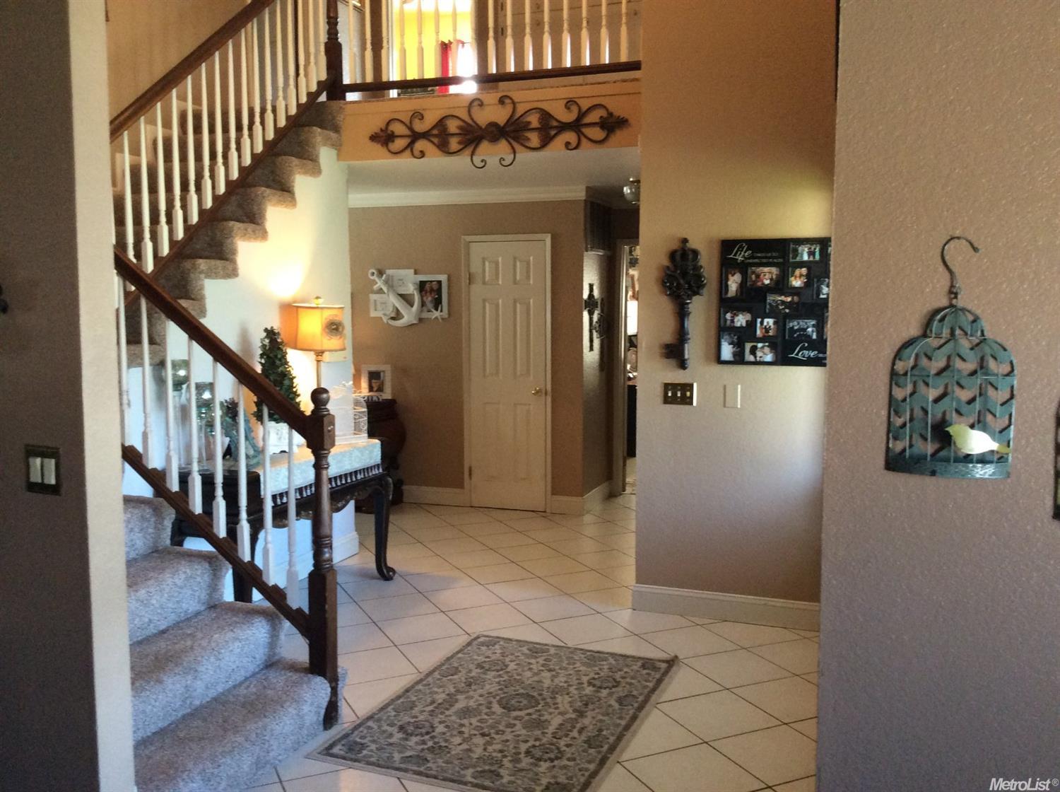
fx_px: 978
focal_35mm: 32
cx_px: 530
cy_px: 396
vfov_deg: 44.0
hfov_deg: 56.9
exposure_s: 1/24
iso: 160
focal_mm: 3.3
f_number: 2.4
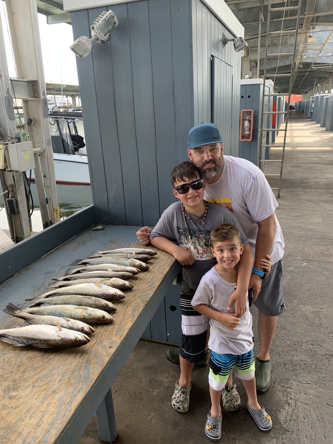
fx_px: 333
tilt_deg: -19.3
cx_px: 166
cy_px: 222
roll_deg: +2.3
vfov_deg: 67.3
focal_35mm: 26
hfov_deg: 53.1
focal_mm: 4.25
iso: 25
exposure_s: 1/122
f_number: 1.8
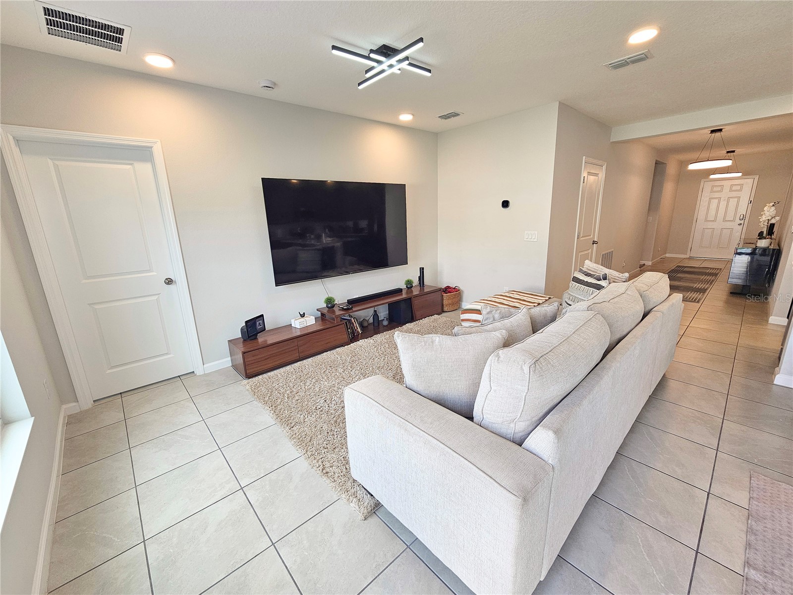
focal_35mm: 13
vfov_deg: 89.9
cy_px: 298
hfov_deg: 106.2
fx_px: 298
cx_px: 396
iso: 64
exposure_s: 1/60
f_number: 2.2
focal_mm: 2.2
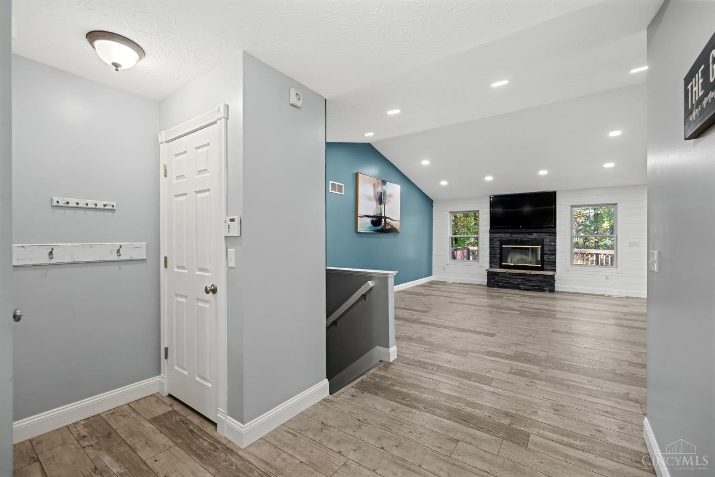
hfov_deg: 100.4
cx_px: 358
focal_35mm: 15
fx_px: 298
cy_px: 238
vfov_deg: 77.3
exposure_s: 1/30
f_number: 4
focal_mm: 10
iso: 2500
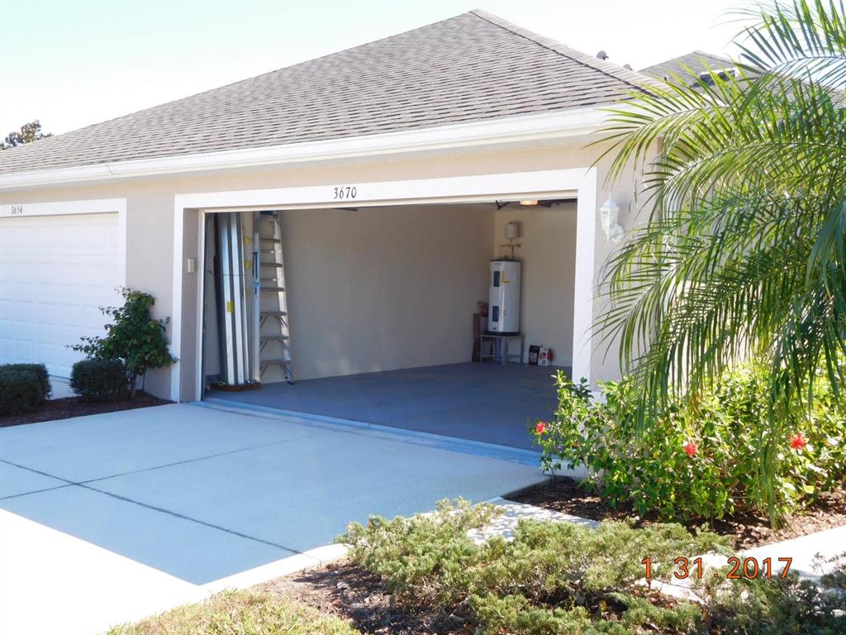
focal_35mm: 35
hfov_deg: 52.6
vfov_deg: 40.7
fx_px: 855
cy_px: 318
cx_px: 423
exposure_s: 1/250
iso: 125
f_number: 3.8
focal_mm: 6.2
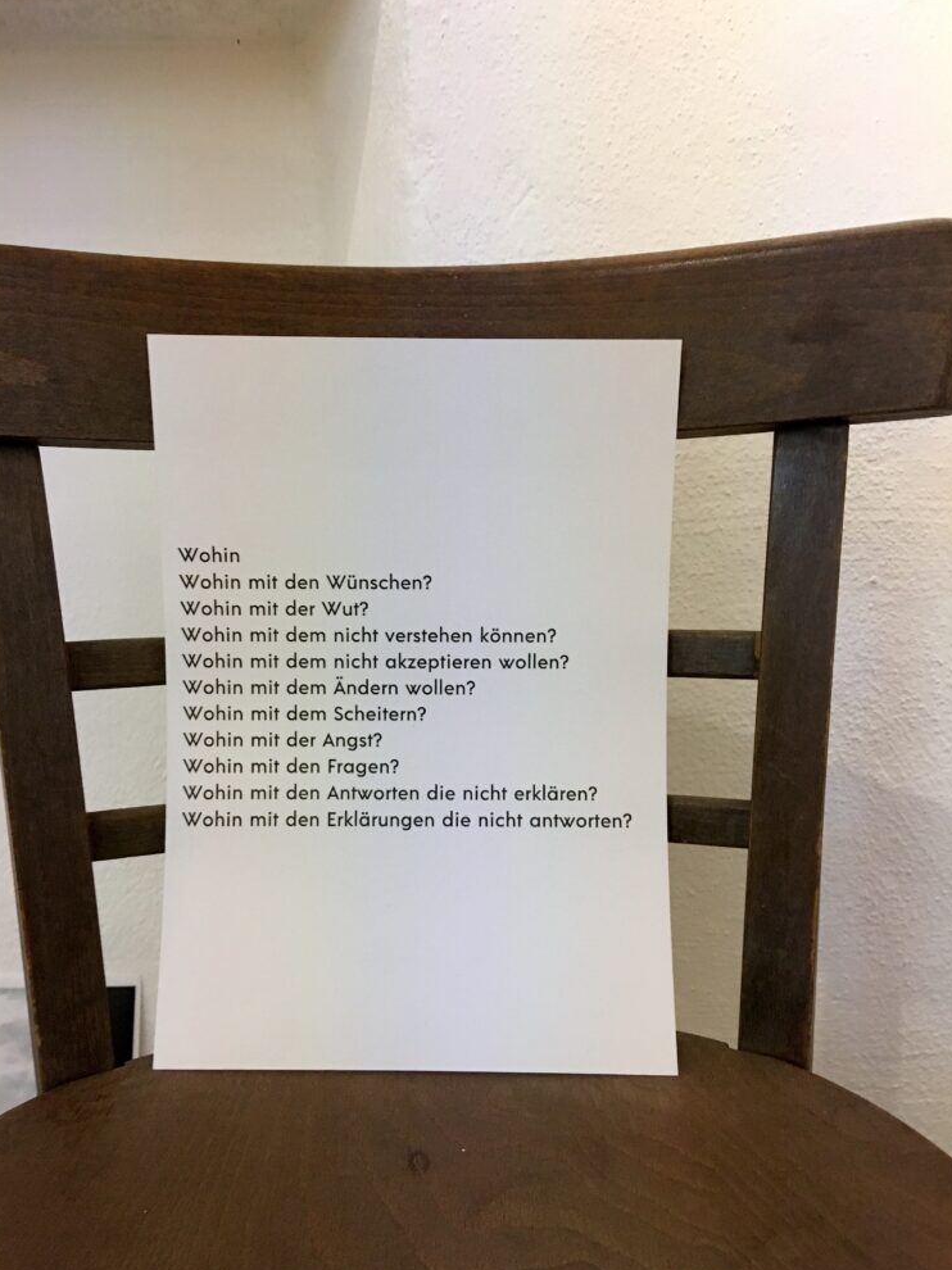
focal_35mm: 30
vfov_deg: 60.0
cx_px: 466
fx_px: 1101
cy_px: 629
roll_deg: +0.5
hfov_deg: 46.8
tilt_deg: -5.2
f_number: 2.2
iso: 200
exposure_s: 1/33
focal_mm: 4.15
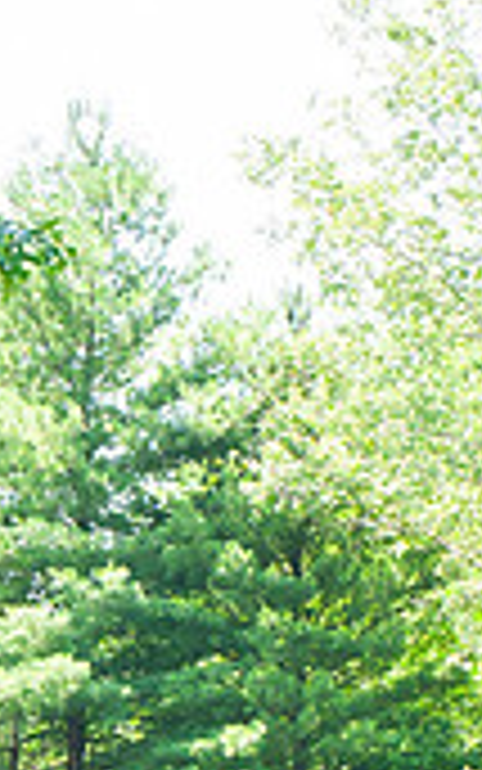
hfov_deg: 6.7
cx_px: -385
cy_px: 780
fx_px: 4011
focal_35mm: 191
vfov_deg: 10.9
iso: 800
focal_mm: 48
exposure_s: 1/100
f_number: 13
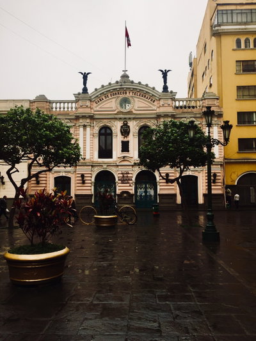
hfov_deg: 48.2
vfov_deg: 61.6
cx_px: 128
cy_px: 170
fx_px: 286
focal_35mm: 29
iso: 32
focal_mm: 4.15
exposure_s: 1/216
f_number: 2.2
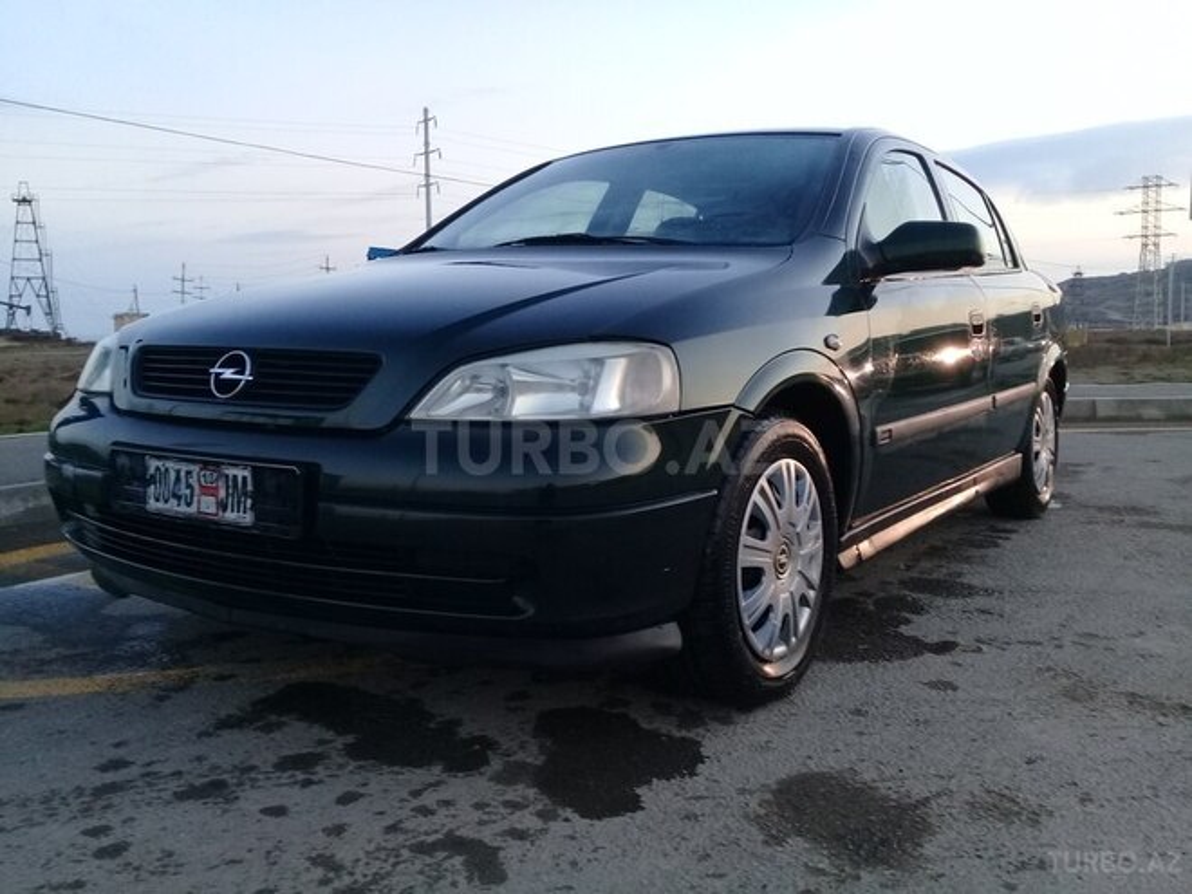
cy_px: 447
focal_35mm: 31
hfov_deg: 58.4
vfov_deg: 45.4
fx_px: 1067
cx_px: 596
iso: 80
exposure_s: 1/33
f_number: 2.2
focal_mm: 3.3
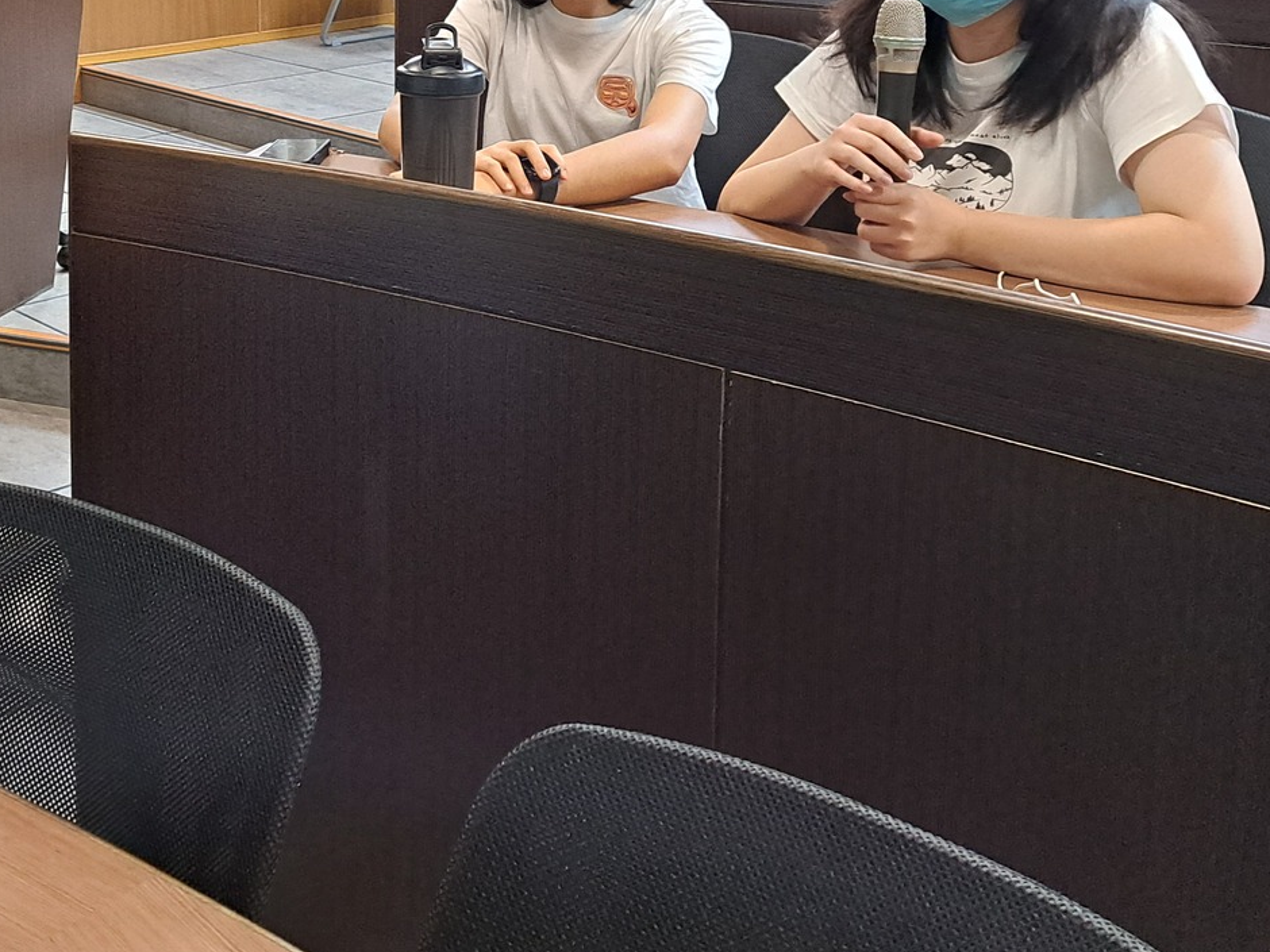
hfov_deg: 37.3
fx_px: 1798
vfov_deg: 28.1
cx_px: 222
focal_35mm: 49
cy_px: 22
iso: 320
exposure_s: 1/60
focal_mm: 5.23
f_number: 1.8
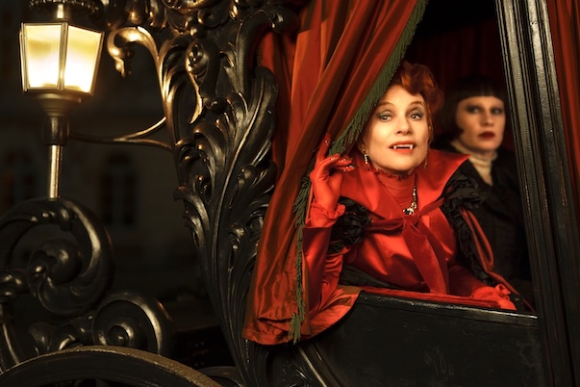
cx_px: 278
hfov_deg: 35.6
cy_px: 173
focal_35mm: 56
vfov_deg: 24.2
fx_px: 902
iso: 3200
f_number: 1.6
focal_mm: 50
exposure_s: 1/160
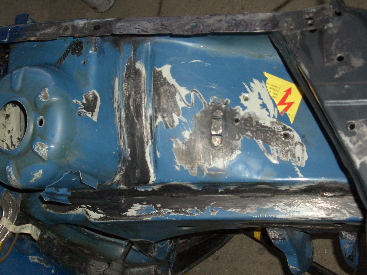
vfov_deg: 29.7
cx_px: 184
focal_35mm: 49
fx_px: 519
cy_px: 138
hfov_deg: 38.9
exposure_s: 1/60
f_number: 3.1
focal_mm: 8.2
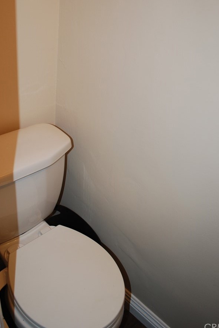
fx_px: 301
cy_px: 132
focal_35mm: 33
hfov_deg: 40.0
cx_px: 105
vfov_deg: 56.8
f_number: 3.5
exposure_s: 1/60
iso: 200
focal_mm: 18
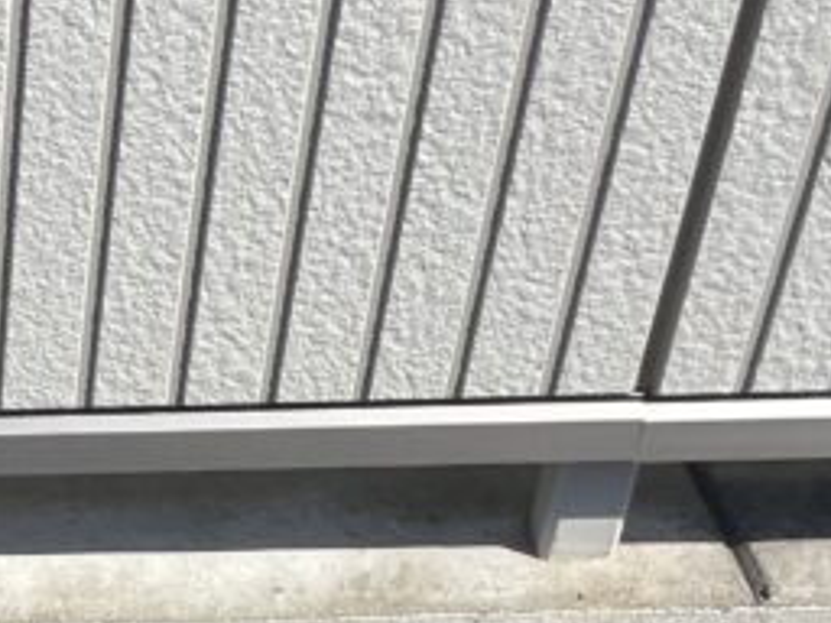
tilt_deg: -46.8
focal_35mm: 104
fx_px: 2497
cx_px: -331
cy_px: 1178
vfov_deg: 12.7
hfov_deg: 17.4
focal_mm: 4.2
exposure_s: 1/3610
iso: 32
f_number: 1.6
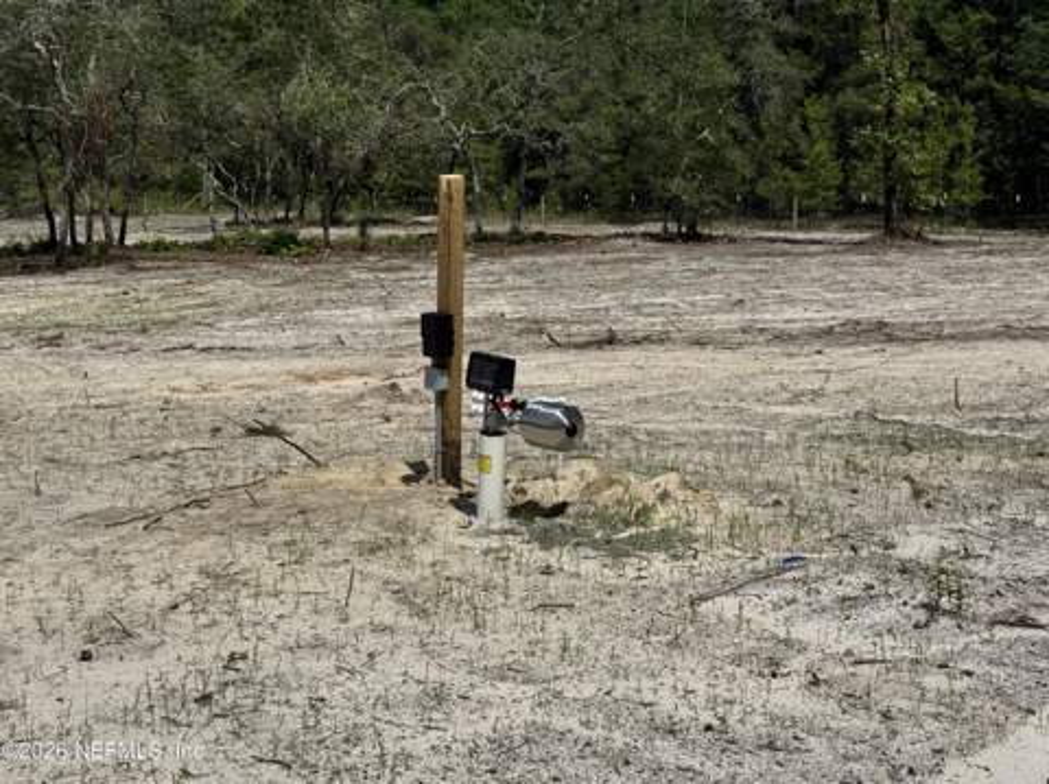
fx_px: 1453
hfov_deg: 39.7
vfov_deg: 30.2
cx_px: 524
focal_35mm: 48
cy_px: 392
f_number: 1.78
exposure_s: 1/15385
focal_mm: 6.76
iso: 64
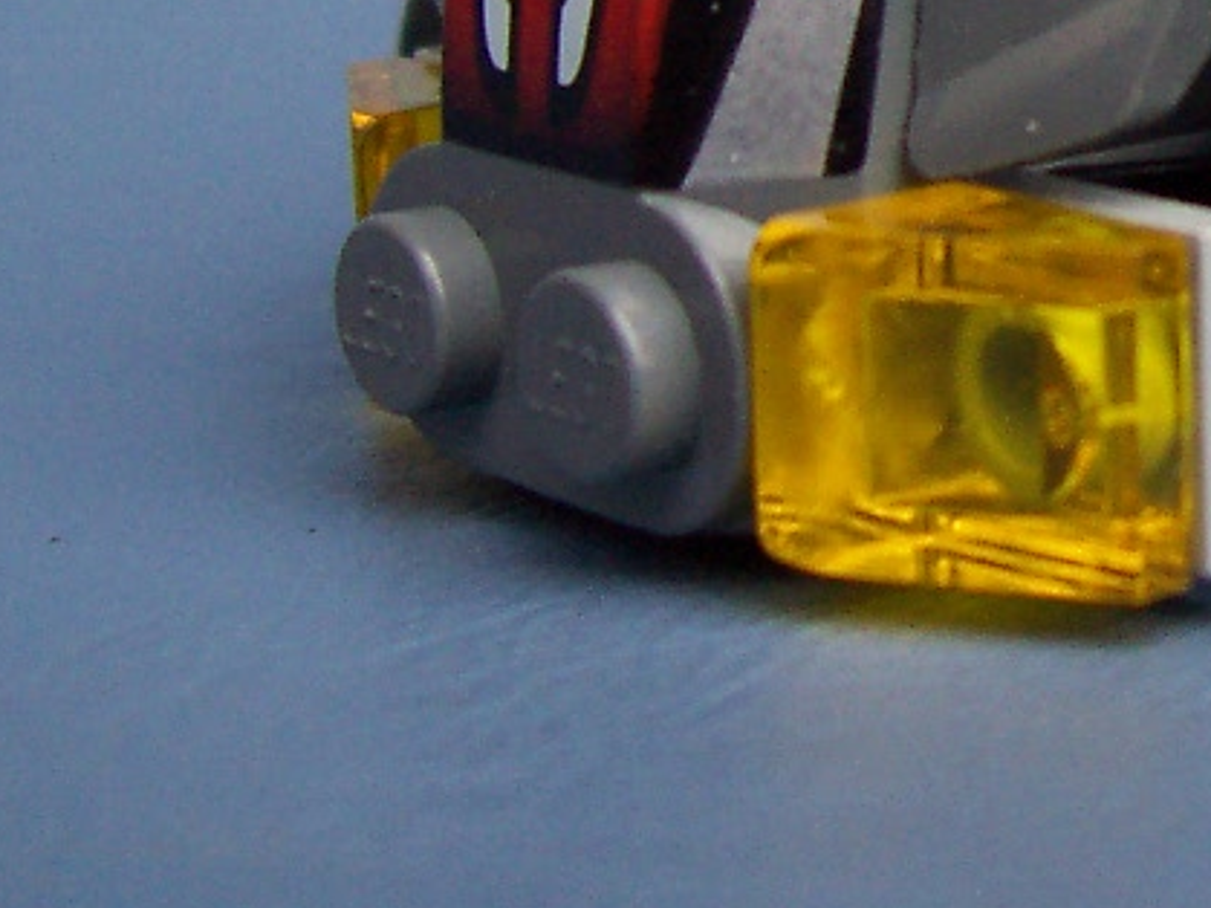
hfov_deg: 17.4
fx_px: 3707
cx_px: 1578
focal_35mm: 106
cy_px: -228
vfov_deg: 13.5
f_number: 2.8
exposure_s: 1/30
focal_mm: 5.6
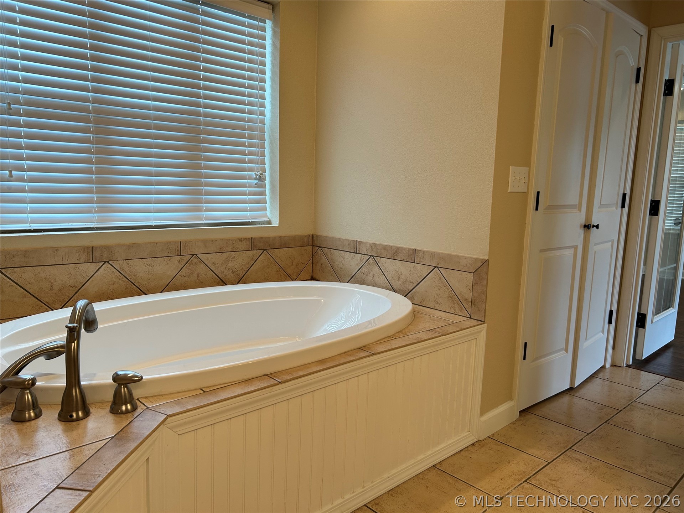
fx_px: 514
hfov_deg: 67.3
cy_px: 256
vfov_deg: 53.1
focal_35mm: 26
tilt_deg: -8.7
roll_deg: -1.7
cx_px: 342
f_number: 1.5
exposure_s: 1/120
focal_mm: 5.7
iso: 50
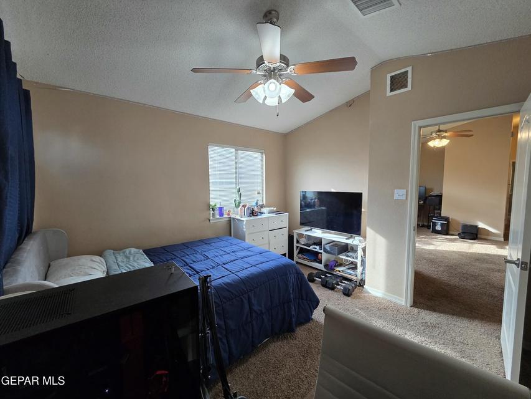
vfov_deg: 89.9
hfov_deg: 106.2
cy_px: 200
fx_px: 199
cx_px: 266
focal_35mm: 13
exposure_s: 1/120
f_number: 2.2
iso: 200
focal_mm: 2.2
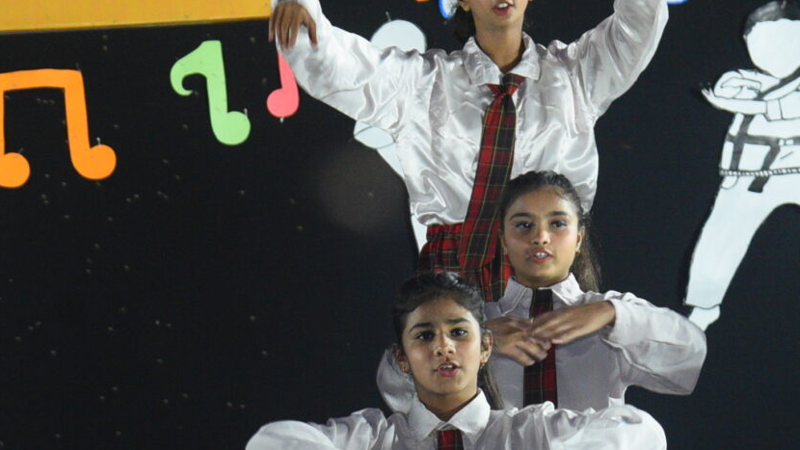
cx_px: 222
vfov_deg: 4.8
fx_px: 5346
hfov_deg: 8.5
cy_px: 412
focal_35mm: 252
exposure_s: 1/125
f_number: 4
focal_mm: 78
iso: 2500
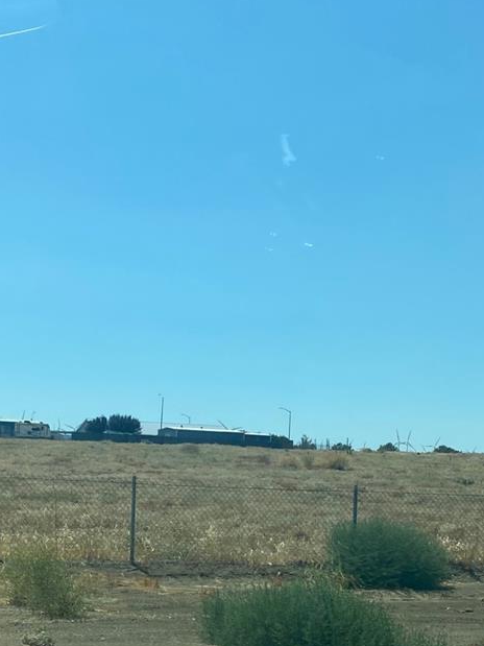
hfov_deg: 23.1
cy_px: 458
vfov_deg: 30.4
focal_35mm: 63
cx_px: 134
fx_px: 1175
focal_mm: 4.25
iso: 32
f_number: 1.8
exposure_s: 1/3846
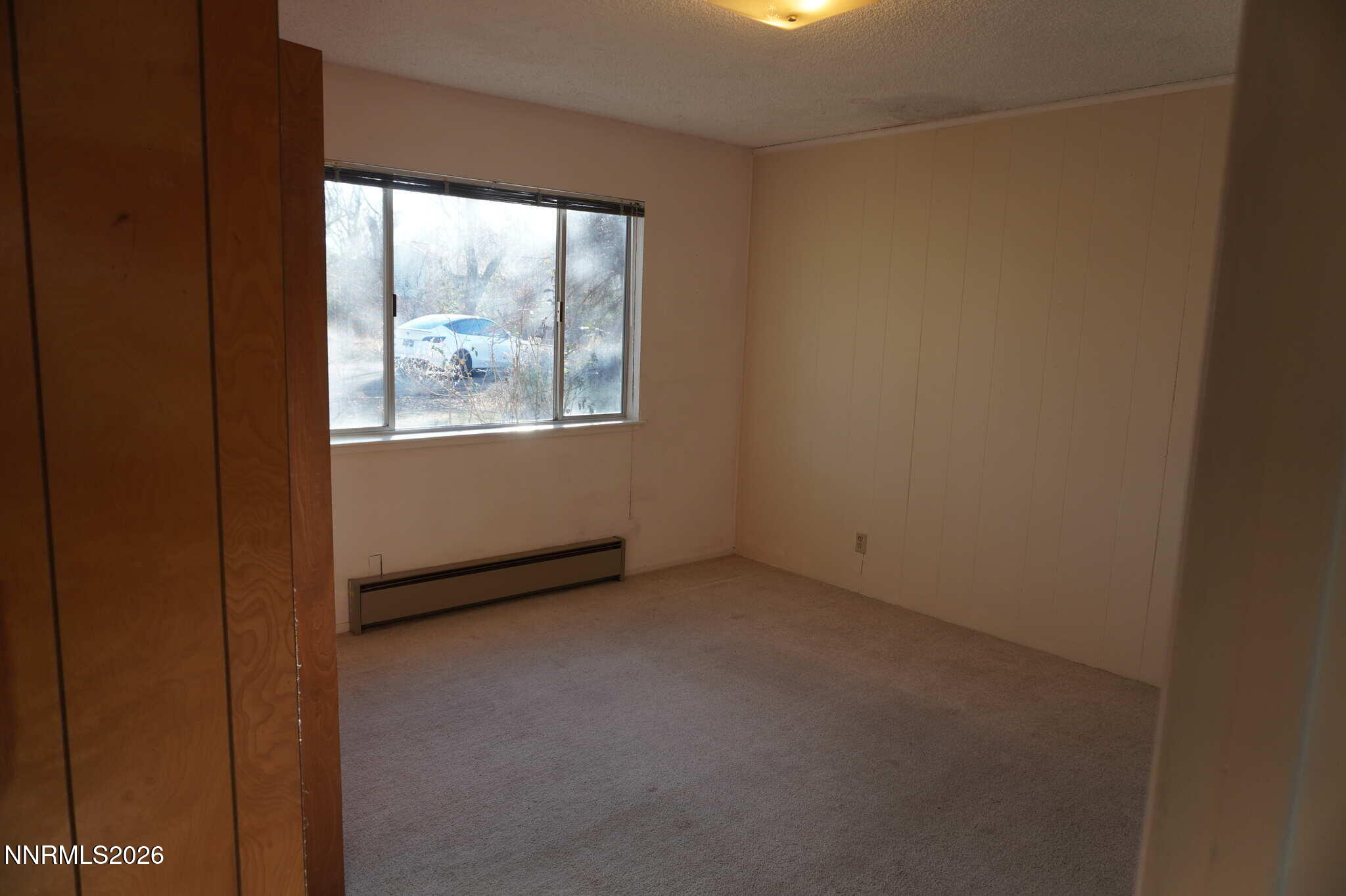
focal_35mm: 24
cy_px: 448
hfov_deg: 73.7
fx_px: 897
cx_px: 673
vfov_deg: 53.1
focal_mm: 16
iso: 200
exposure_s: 1/160
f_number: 4
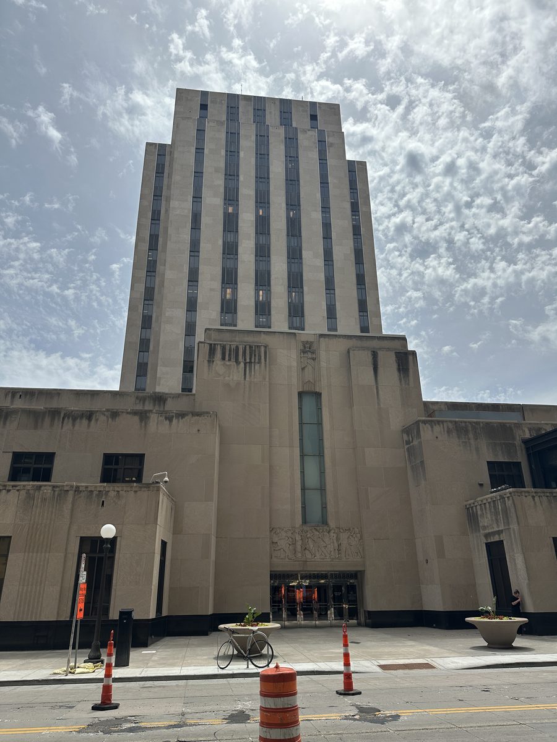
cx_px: 278
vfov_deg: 71.6
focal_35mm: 24
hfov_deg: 56.8
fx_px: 515
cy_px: 371
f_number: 1.78
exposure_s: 1/9709
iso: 80
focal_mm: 6.86
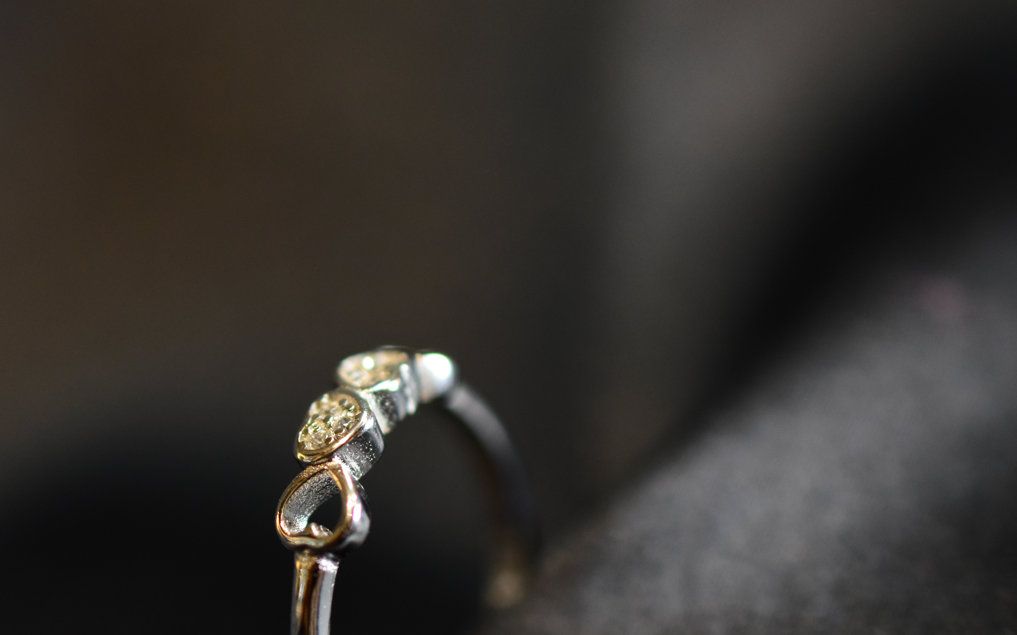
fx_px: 2522
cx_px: 285
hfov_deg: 22.6
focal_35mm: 91
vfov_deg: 14.3
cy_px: 461
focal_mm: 40
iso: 800
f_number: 3.3
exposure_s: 1/100
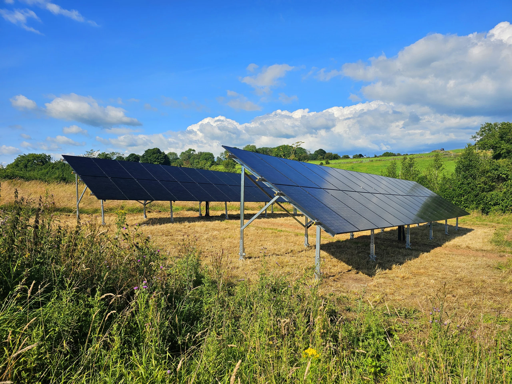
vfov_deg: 58.9
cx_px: 256
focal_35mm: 23
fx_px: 340
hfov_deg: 73.9
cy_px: 192
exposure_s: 1/1132
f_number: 1.7
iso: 10
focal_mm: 6.3
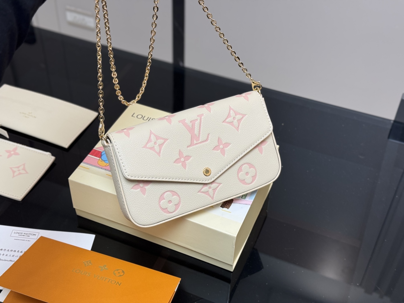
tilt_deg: -42.4
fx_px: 560
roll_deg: -2.0
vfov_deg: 30.3
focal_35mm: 48
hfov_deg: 39.7
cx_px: 202
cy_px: 152
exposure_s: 1/92
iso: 100
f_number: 1.78
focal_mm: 6.76
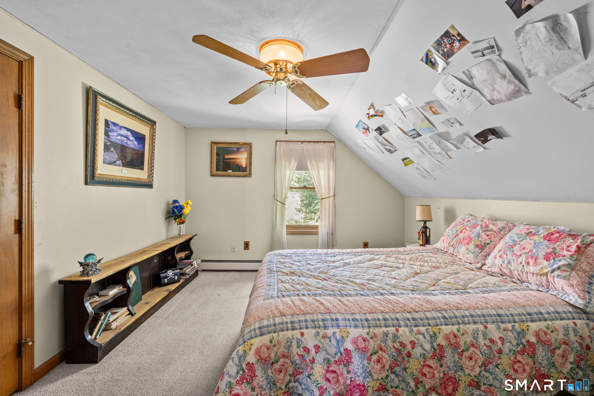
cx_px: 297
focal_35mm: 15
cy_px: 198
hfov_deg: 100.4
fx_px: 247
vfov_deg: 77.3
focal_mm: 15
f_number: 9
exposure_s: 4
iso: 320
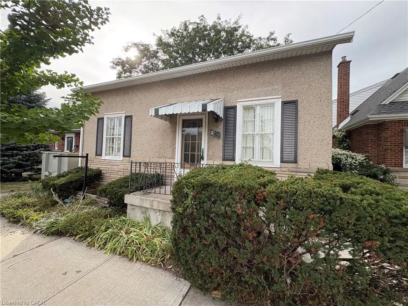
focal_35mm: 14
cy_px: 153
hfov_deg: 102.1
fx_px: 165
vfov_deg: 85.7
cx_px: 204
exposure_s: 1/435
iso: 40
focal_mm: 2.22
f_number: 2.2
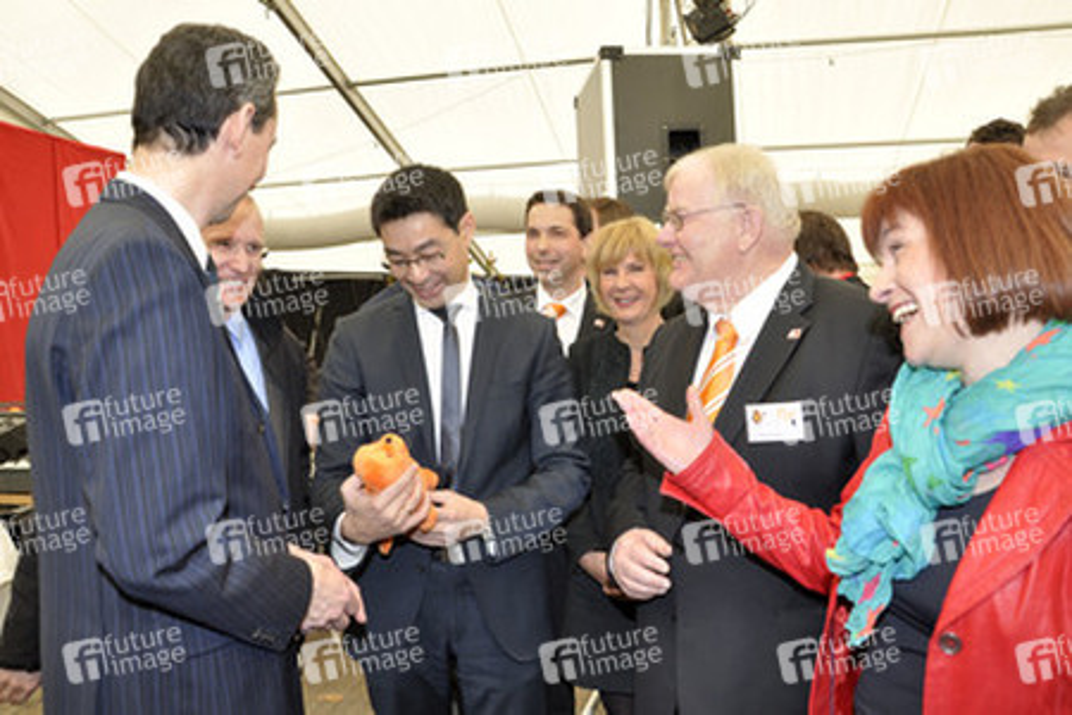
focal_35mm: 27
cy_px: 358
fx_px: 804
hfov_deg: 67.4
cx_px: 536
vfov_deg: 47.9
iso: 400
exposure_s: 1/200
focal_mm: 18
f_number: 6.3
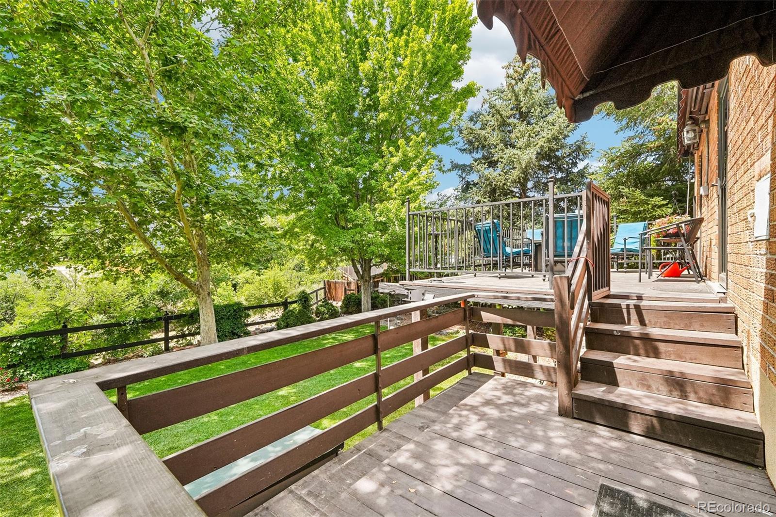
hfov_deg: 100.4
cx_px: 388
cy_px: 258
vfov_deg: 77.3
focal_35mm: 15
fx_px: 323
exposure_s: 1/320
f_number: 8
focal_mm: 10
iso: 800
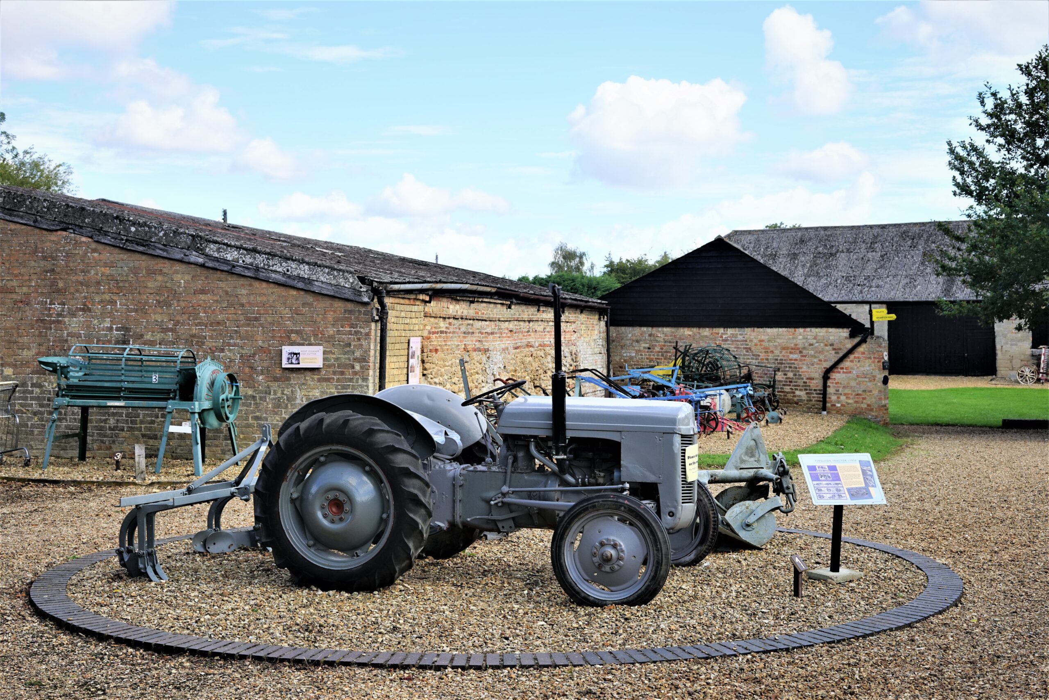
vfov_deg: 27.0
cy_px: 350
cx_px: 524
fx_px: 1457
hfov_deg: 39.6
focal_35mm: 50
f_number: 9
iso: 100
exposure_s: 1/125
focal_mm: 50
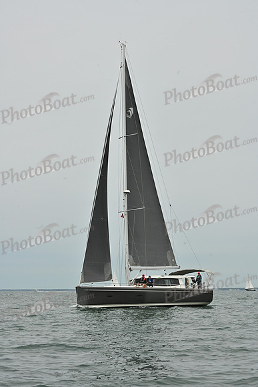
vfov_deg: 22.1
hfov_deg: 14.9
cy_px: 194
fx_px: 988
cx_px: 129
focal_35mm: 92
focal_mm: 92
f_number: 13
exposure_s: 1/800
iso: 320
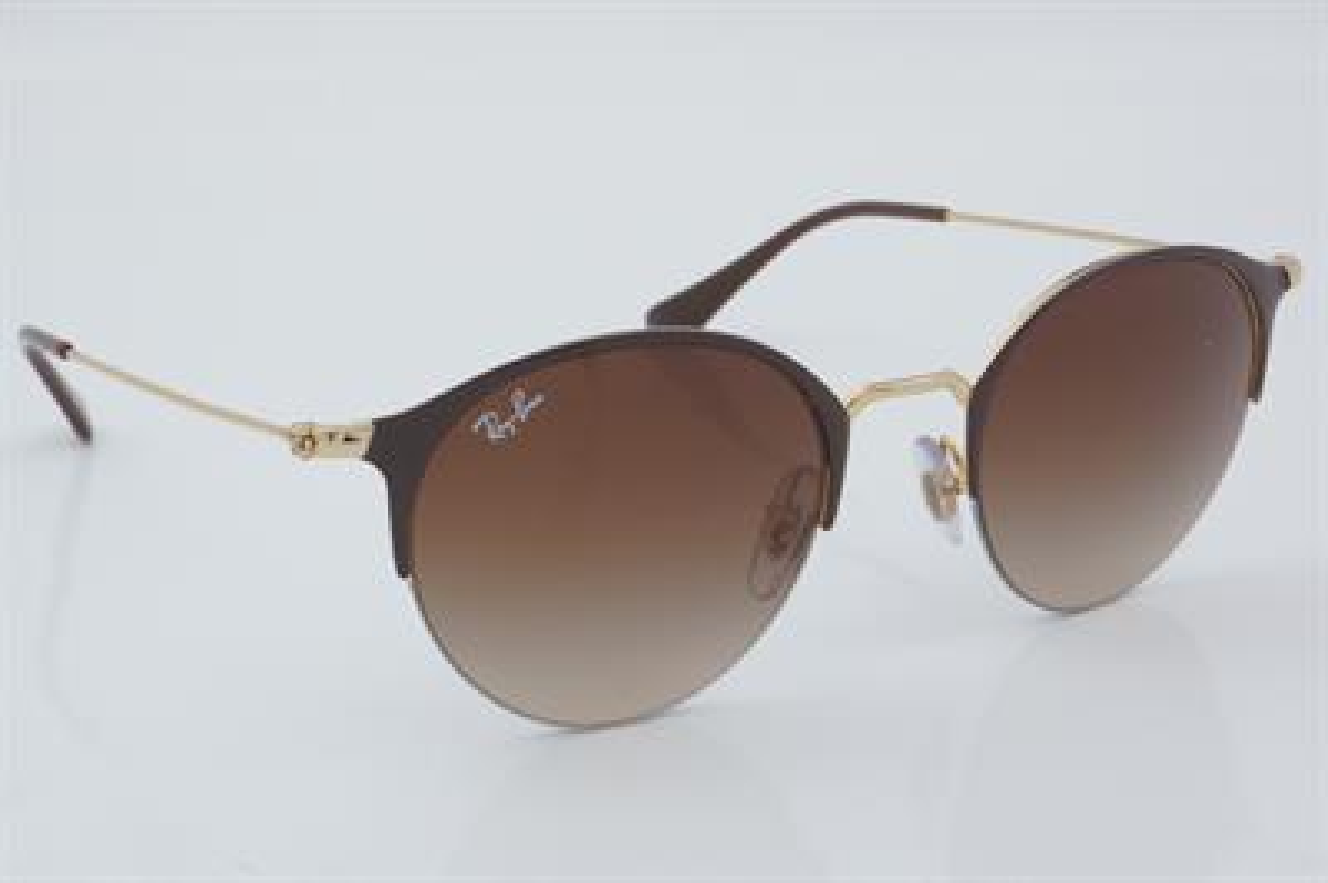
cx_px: 664
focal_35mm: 75
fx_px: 2764
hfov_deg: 27.0
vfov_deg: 18.2
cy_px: 442
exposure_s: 1/4
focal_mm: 50
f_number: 32
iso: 100
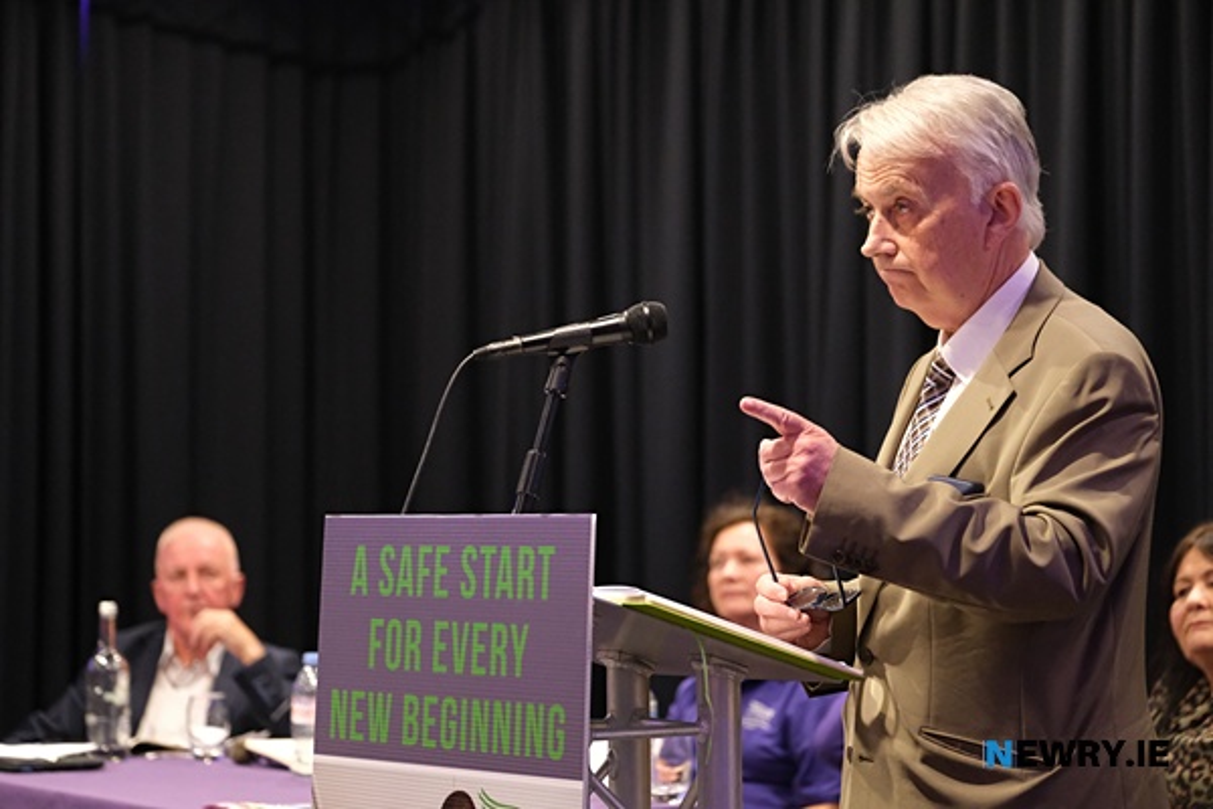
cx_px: 606
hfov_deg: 18.3
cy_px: 404
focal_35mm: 112
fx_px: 3773
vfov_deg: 12.2
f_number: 2.8
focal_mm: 74.4
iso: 6400
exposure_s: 1/100
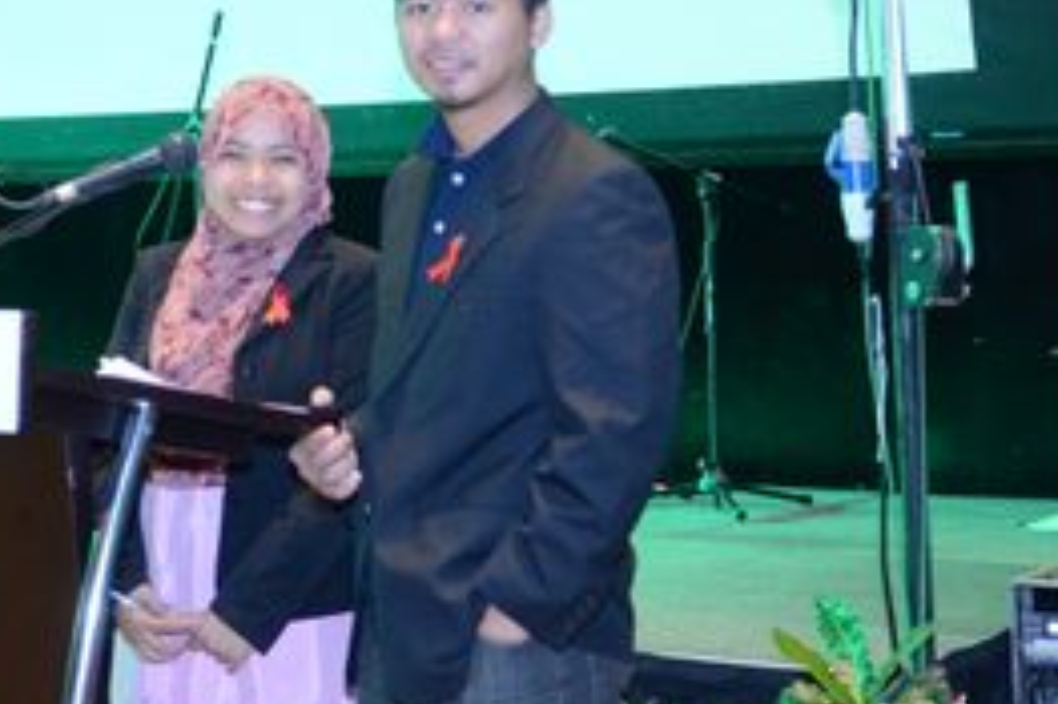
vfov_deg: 16.3
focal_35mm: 82
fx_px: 2408
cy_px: 20
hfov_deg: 24.2
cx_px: 137
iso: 1250
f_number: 2.8
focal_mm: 18
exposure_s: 1/60
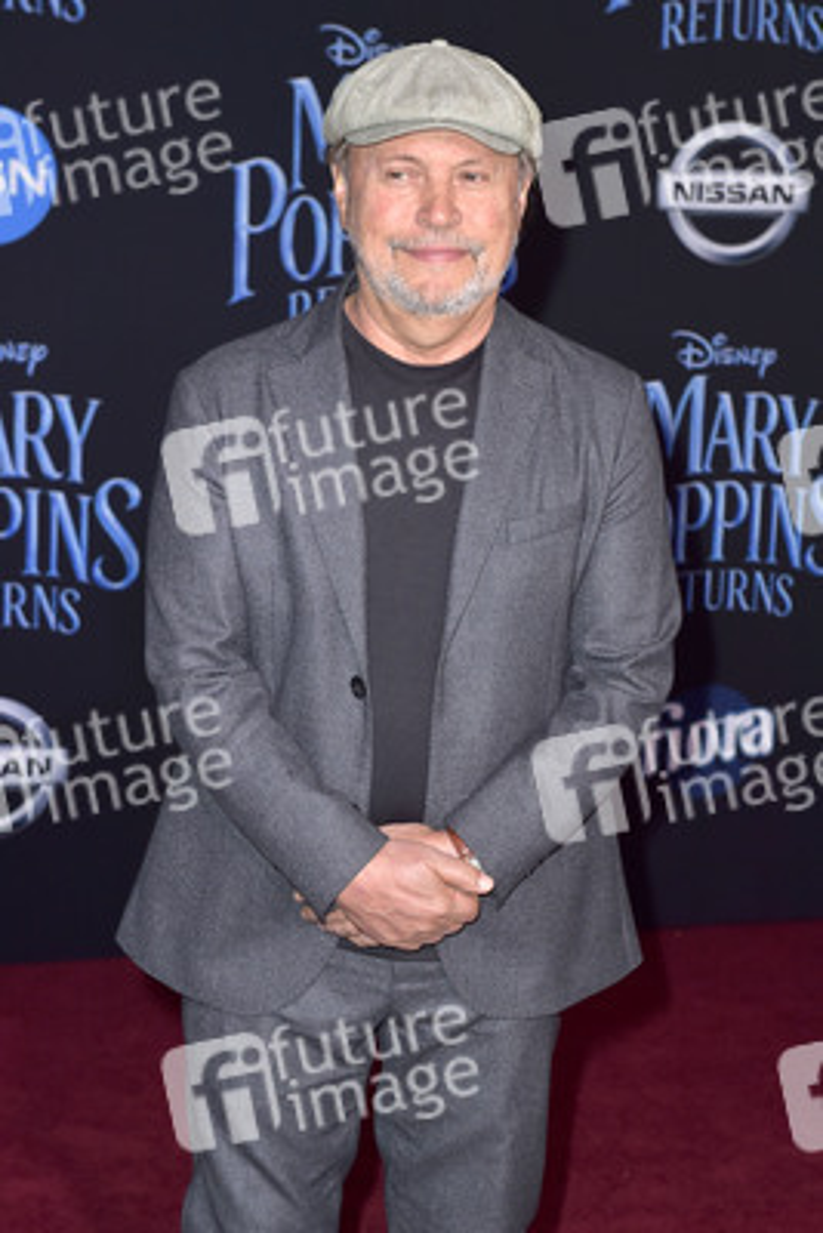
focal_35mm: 70
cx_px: 412
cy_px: 616
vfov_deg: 28.8
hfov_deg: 19.5
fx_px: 2398
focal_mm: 70
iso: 400
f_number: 6.3
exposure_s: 1/250
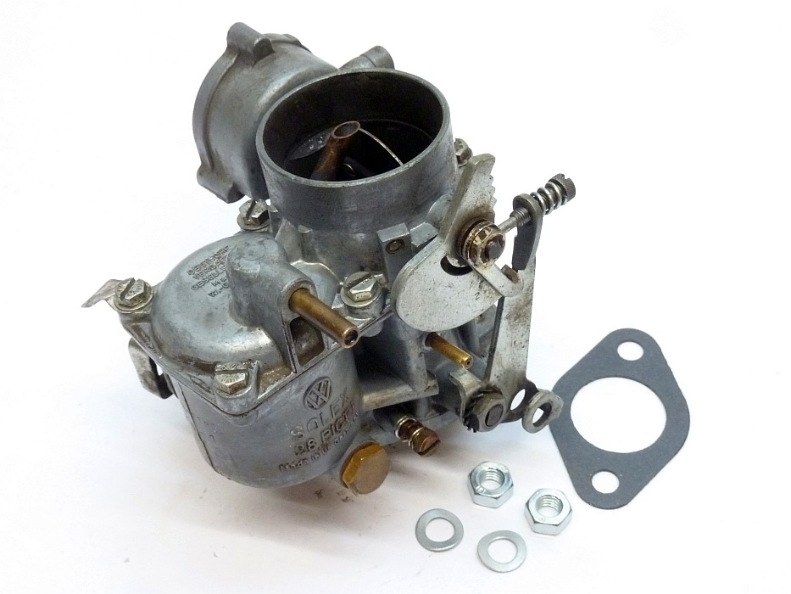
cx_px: 396
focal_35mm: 59
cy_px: 297
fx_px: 1348
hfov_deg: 32.7
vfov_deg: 24.8
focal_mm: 9.7
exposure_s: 1/15
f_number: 3.9
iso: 400
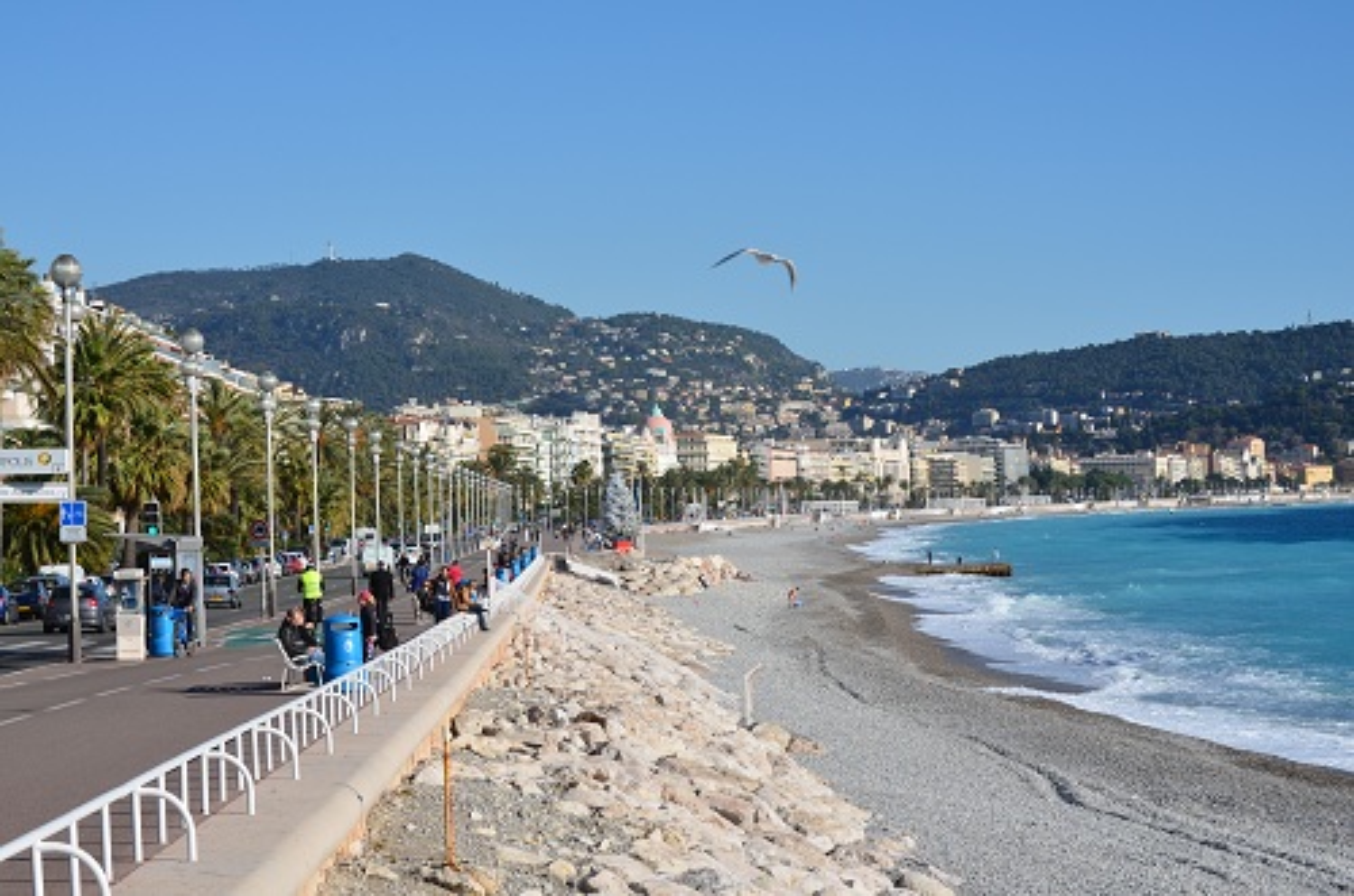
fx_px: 3096
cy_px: 448
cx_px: 677
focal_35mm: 82
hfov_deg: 24.7
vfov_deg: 16.5
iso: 100
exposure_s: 1/200
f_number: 13
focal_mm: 55
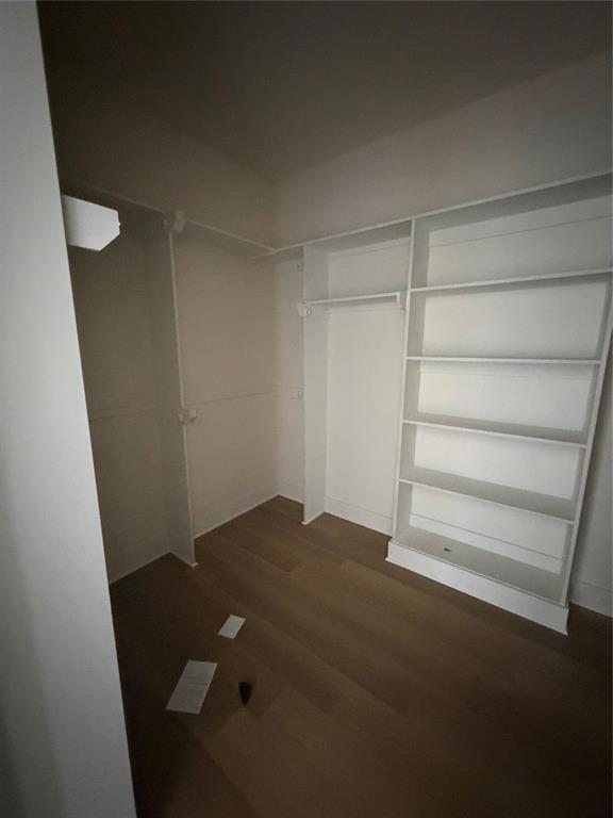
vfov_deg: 102.1
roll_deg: +0.2
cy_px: 409
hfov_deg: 85.7
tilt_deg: -10.3
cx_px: 306
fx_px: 331
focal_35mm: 14
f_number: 2.2
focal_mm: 2.22
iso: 1600
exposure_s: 1/38
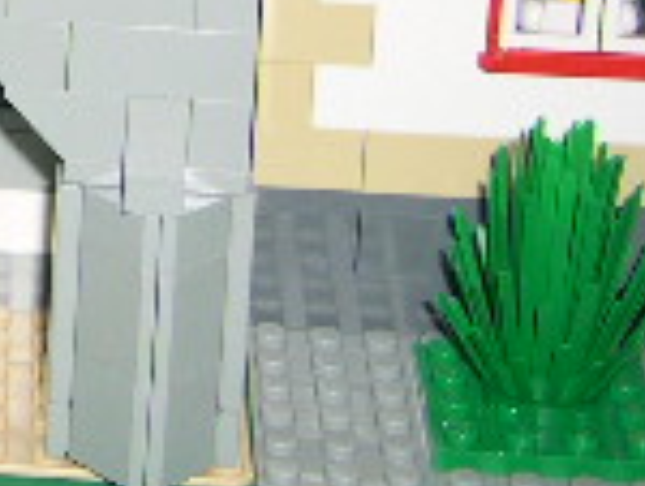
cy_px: -430
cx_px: -559
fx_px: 3023
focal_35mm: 162
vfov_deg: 8.8
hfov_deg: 11.2
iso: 100
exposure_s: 1/60
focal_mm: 8
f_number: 2.8
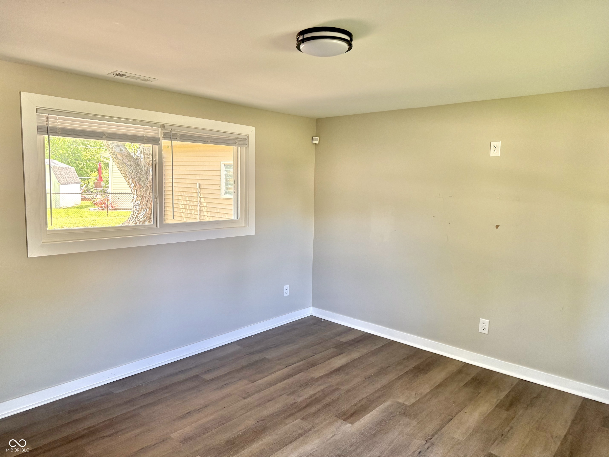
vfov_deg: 56.8
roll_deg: -1.4
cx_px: 304
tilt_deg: -2.5
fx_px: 422
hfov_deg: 71.6
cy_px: 228
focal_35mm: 24
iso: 200
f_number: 1.78
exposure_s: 1/121
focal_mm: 6.76
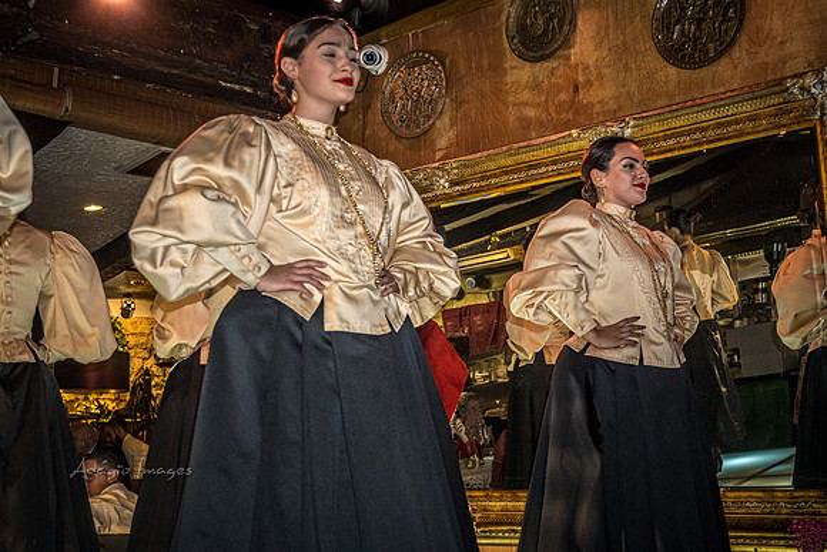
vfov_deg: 25.8
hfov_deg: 37.8
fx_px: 1206
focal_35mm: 52
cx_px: 414
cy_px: 276
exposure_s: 1/60
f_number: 5.6
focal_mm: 35
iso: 3200
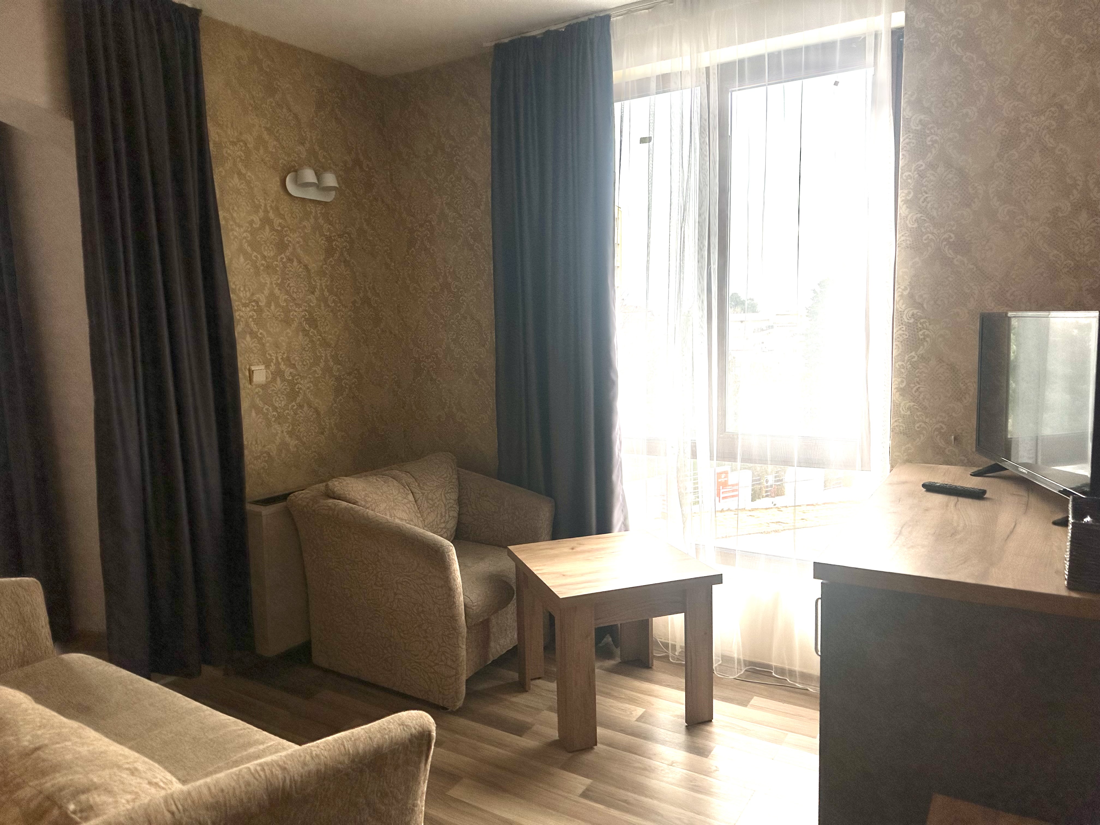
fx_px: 763
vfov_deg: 56.8
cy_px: 412
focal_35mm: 24
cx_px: 550
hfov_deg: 71.6
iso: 80
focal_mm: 6.86
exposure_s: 1/321
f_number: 1.78
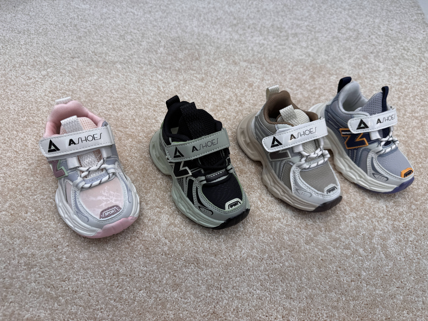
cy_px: 160
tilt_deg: -50.9
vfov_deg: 56.8
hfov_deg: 71.6
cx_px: 214
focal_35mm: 24
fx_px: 297
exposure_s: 1/558
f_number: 1.78
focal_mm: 6.76
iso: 80
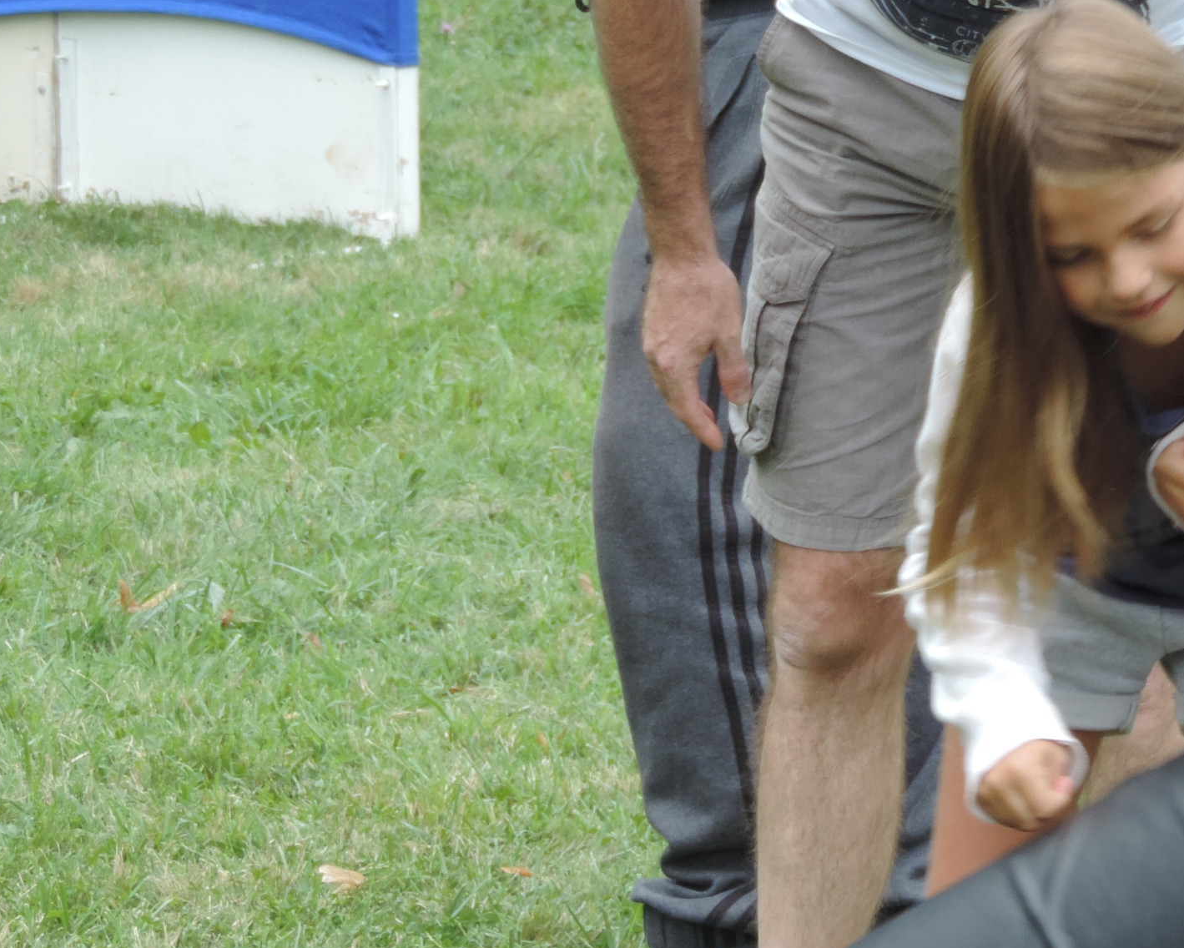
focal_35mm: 303
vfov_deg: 5.1
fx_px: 10621
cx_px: 843
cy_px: 552
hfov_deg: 6.4
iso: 80
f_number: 4.3
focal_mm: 24
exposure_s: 1/125
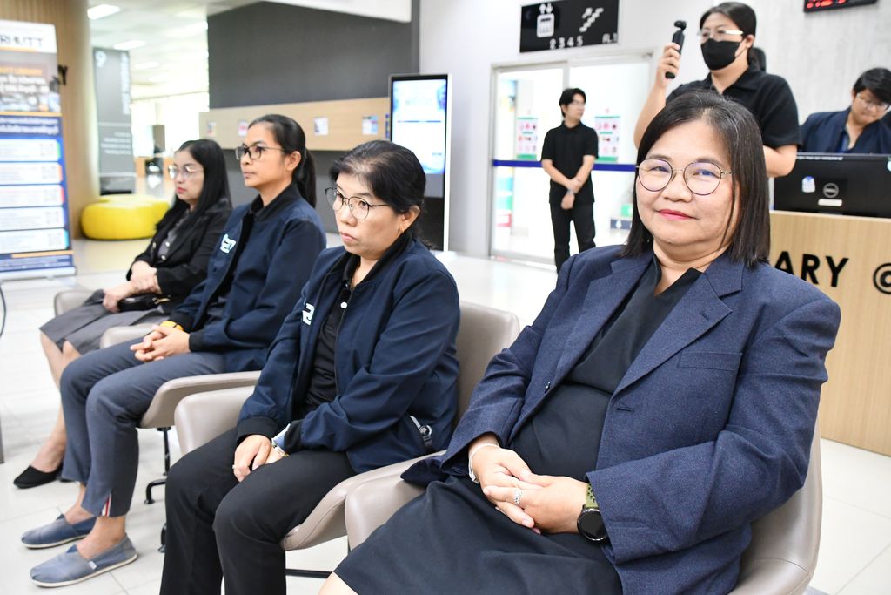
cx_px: 446
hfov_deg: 60.3
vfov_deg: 42.3
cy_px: 298
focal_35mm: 31
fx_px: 767
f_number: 3.5
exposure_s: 1/125
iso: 3200
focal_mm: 21
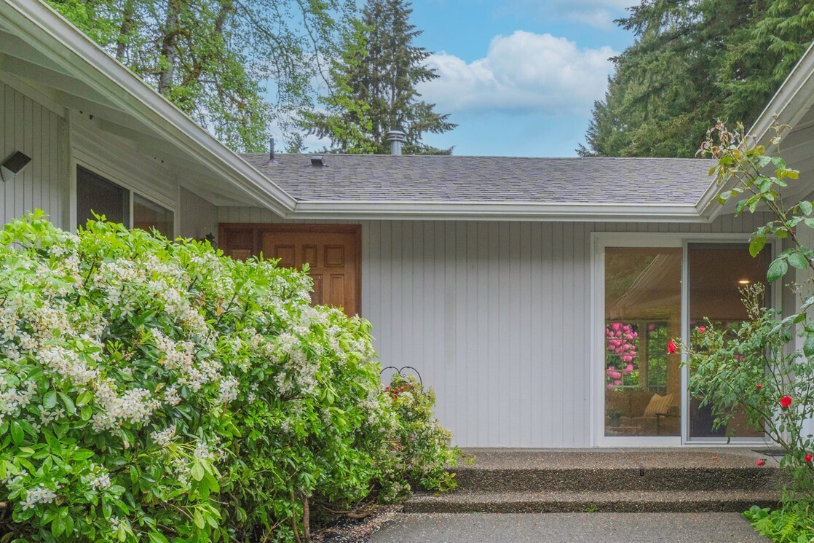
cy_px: 410
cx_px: 600
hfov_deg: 45.9
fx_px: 927
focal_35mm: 41
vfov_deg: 32.0
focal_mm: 18
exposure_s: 1/125
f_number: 9
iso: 800
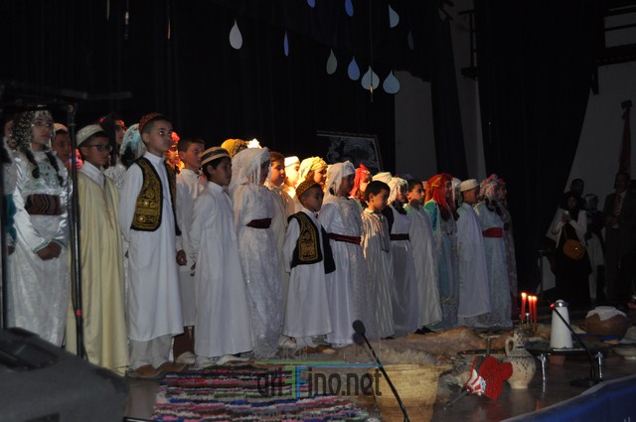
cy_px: 211
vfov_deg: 28.0
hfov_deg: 41.2
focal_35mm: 48
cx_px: 318
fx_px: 847
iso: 800
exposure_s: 1/60
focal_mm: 32
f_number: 4.5
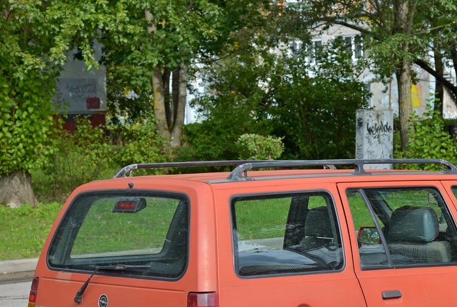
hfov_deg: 20.3
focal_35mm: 100
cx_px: 317
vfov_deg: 13.7
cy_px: 219
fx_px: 1272
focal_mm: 50
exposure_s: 1/320
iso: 200
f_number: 6.3
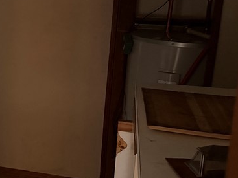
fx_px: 461
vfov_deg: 21.9
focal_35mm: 67
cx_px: -55
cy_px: 74
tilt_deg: -12.6
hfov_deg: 25.7
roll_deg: -0.1
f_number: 1.78
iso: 1600
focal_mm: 6.76
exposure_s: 1/30
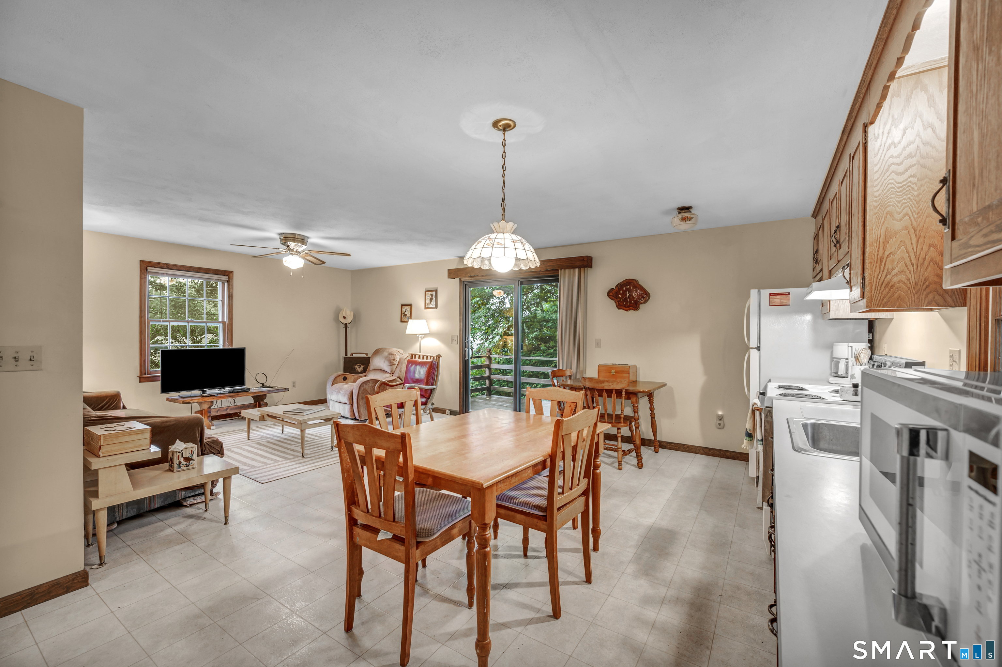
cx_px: 501
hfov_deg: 104.3
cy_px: 334
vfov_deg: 81.1
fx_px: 389
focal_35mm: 14
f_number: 7.1
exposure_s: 1/5
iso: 320
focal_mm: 14
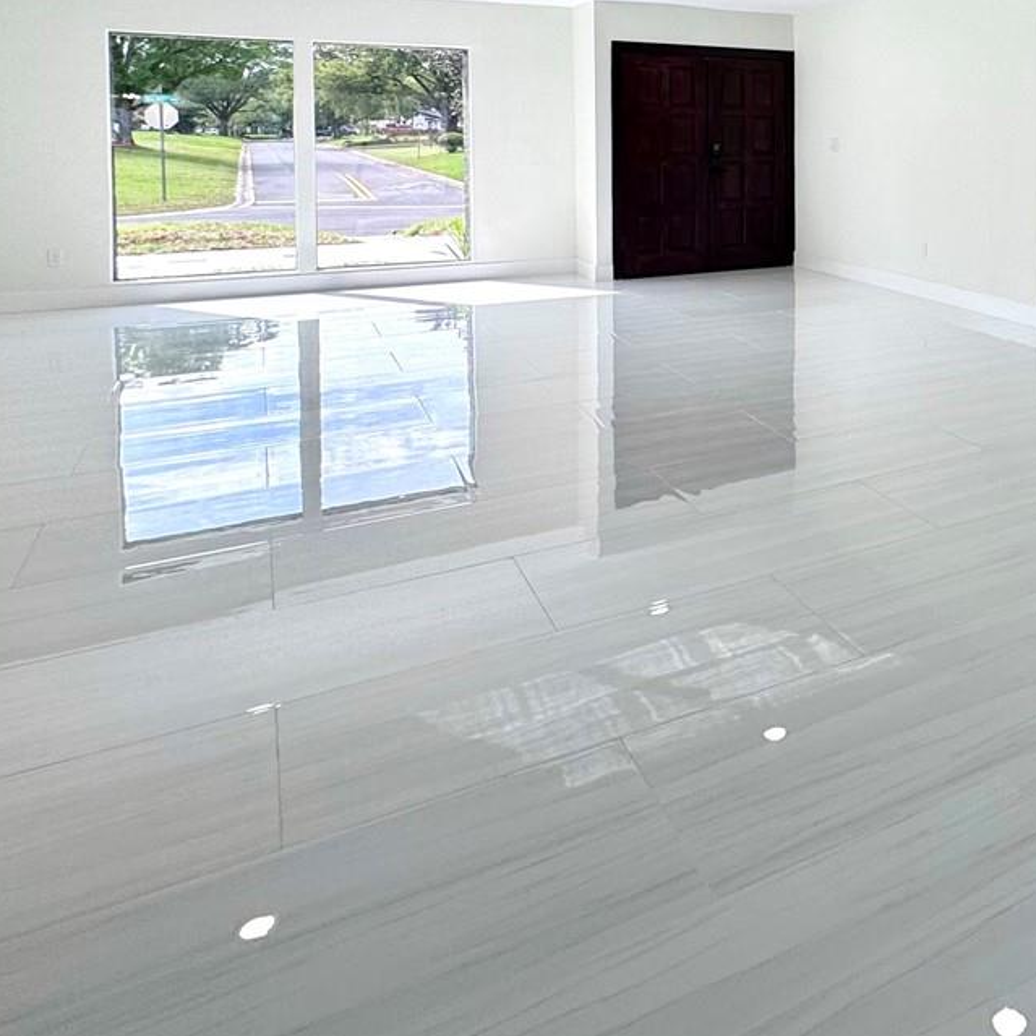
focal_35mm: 31
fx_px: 1050
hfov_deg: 44.4
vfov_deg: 48.6
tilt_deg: -2.6
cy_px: 165
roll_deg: -0.3
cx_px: 1046
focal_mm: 2.22
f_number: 2.2
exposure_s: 1/346
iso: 40
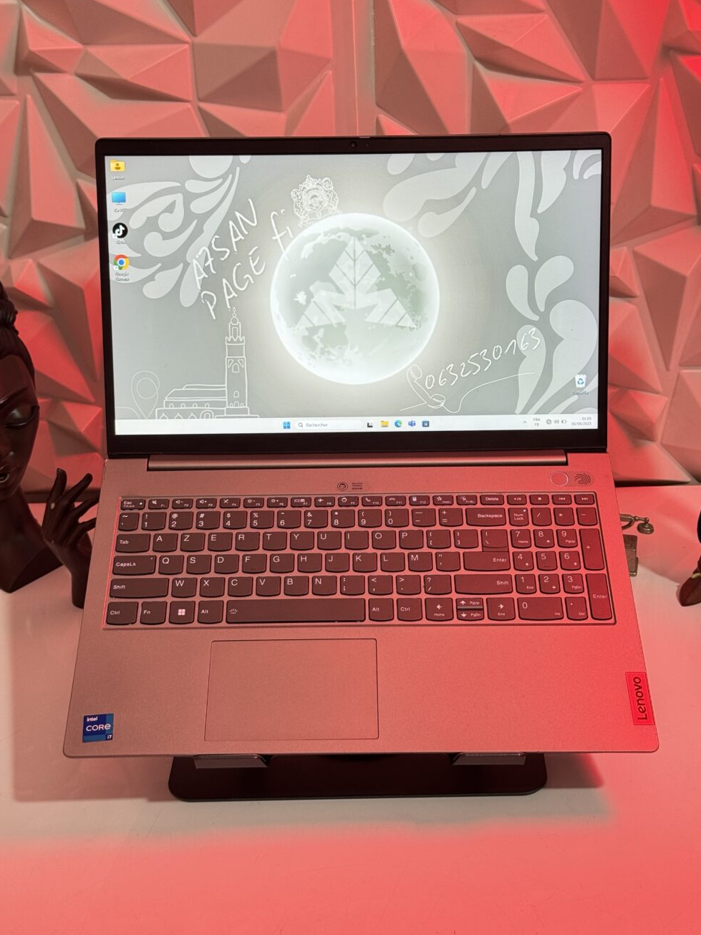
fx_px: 1323
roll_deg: +2.9
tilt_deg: -25.6
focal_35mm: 49
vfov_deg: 38.9
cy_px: 470
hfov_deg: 29.7
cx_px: 351
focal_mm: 6.76
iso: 160
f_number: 1.78
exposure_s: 1/50
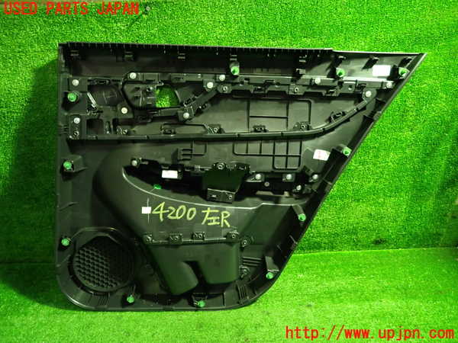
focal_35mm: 25
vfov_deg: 54.9
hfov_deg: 69.4
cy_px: 172
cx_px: 229
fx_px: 331
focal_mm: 4.5
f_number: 2
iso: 640
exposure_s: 1/30
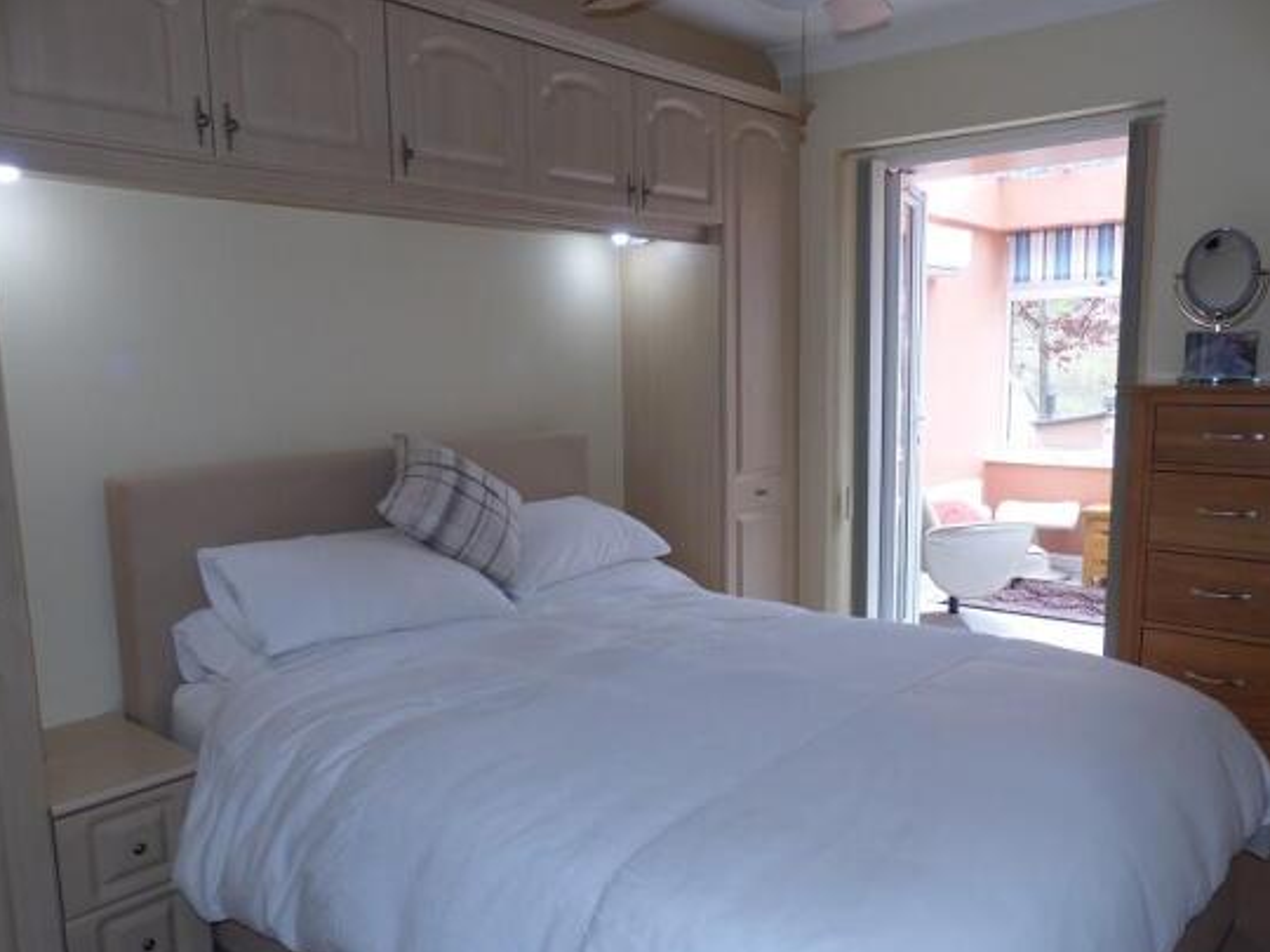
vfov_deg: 51.3
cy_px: 511
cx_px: 639
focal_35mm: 27
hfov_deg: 65.3
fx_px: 991
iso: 100
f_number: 2.8
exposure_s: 1/60
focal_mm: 4.5
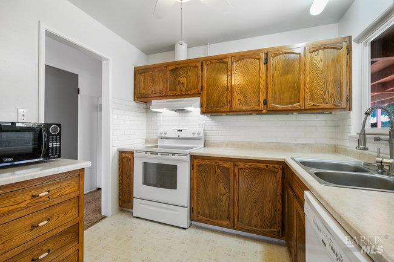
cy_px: 131
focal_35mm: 15
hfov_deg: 100.4
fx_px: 164
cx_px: 197
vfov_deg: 77.3
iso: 160
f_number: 9
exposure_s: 1/10
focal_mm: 10
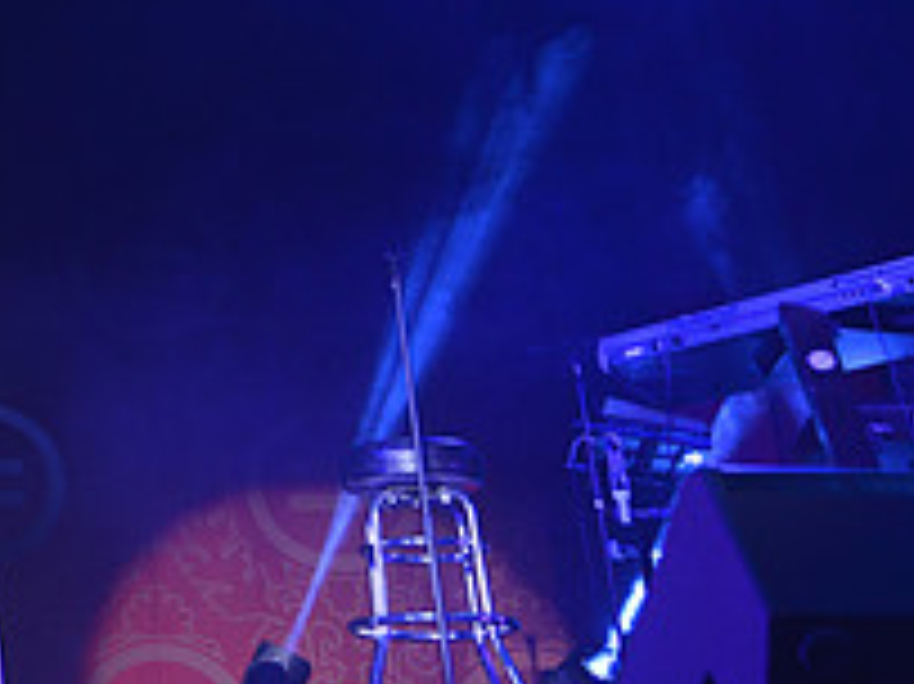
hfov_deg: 26.5
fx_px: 1742
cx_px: -149
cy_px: 101
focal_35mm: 66
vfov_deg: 21.8
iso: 800
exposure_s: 1/125
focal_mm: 24
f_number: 5.6
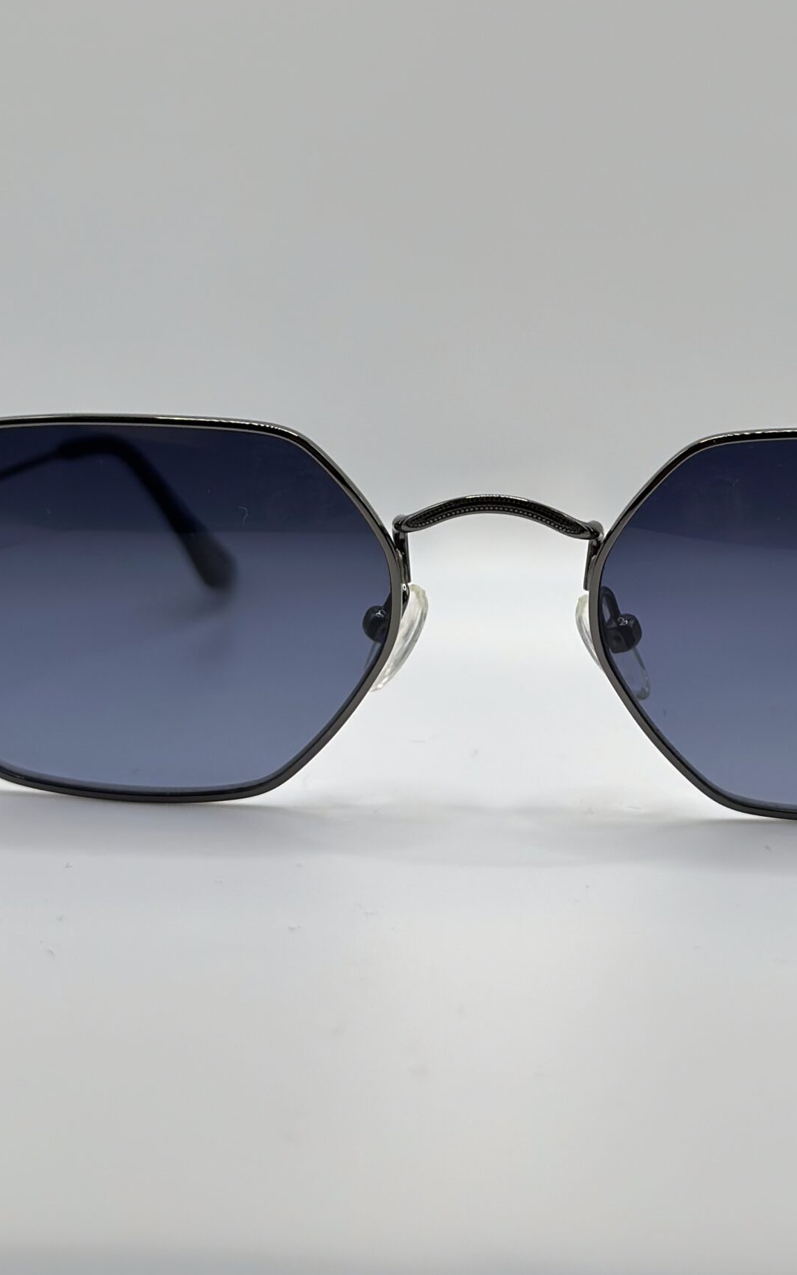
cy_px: 376
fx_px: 2642
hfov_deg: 17.1
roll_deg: -2.2
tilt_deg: -9.8
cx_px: 496
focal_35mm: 76
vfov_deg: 26.9
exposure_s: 1/549
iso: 80
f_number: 1.78
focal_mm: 6.86
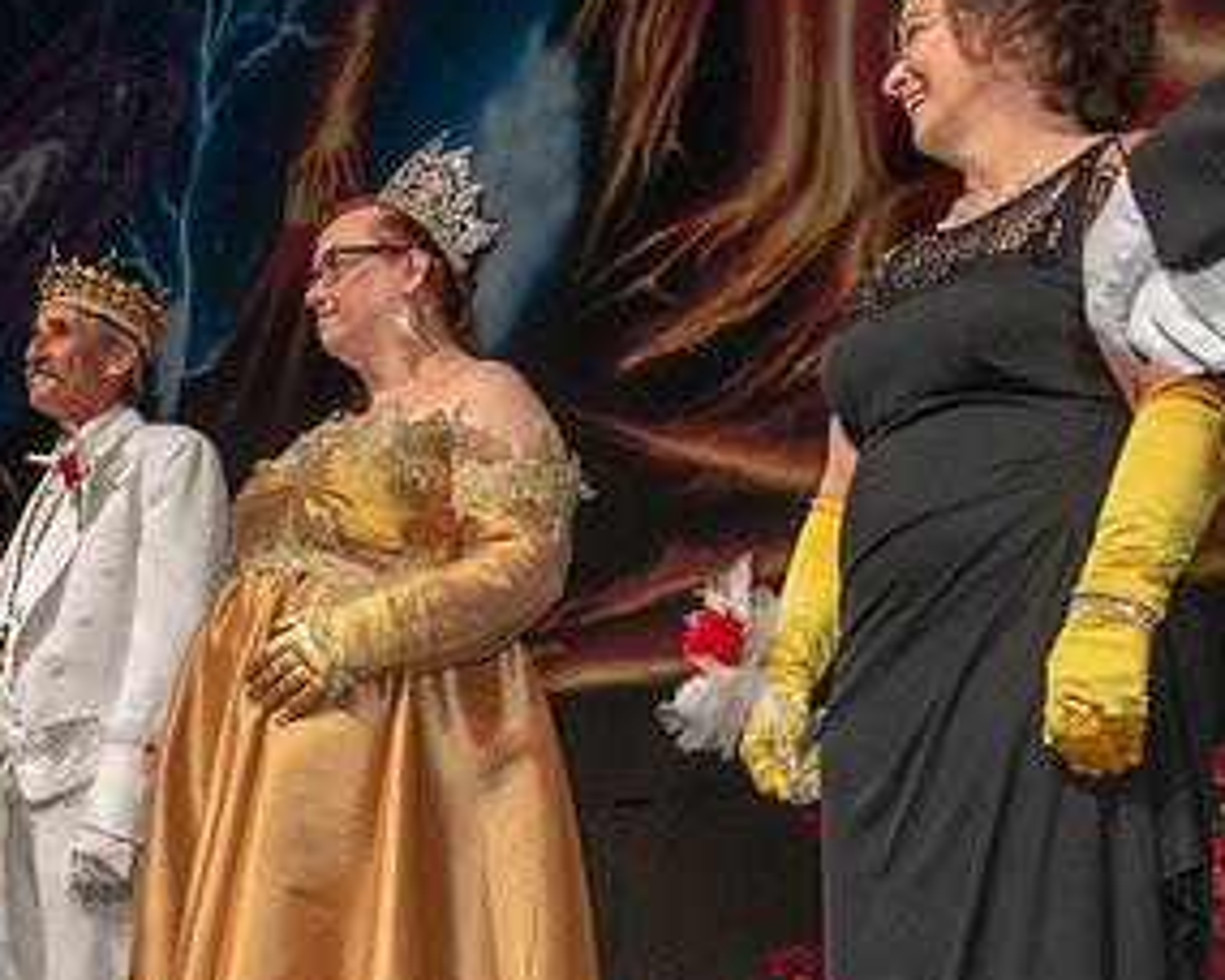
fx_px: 2212
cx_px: 245
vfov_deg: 24.8
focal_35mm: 61
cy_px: 705
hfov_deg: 30.2
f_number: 5.6
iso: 1600
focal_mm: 32
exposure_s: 1/250
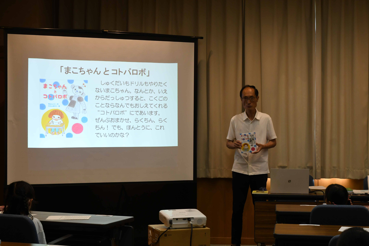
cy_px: 123
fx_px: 676
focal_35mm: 66
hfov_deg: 30.5
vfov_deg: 20.6
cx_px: 184
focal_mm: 44
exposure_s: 1/200
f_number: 7.1
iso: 1000
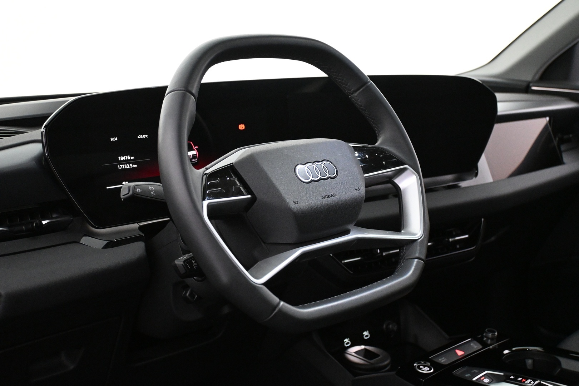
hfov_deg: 43.6
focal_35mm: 45
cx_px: 290
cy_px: 193
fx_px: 724
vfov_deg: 29.9
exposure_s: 1/40
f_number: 4.8
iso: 4000
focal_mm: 30
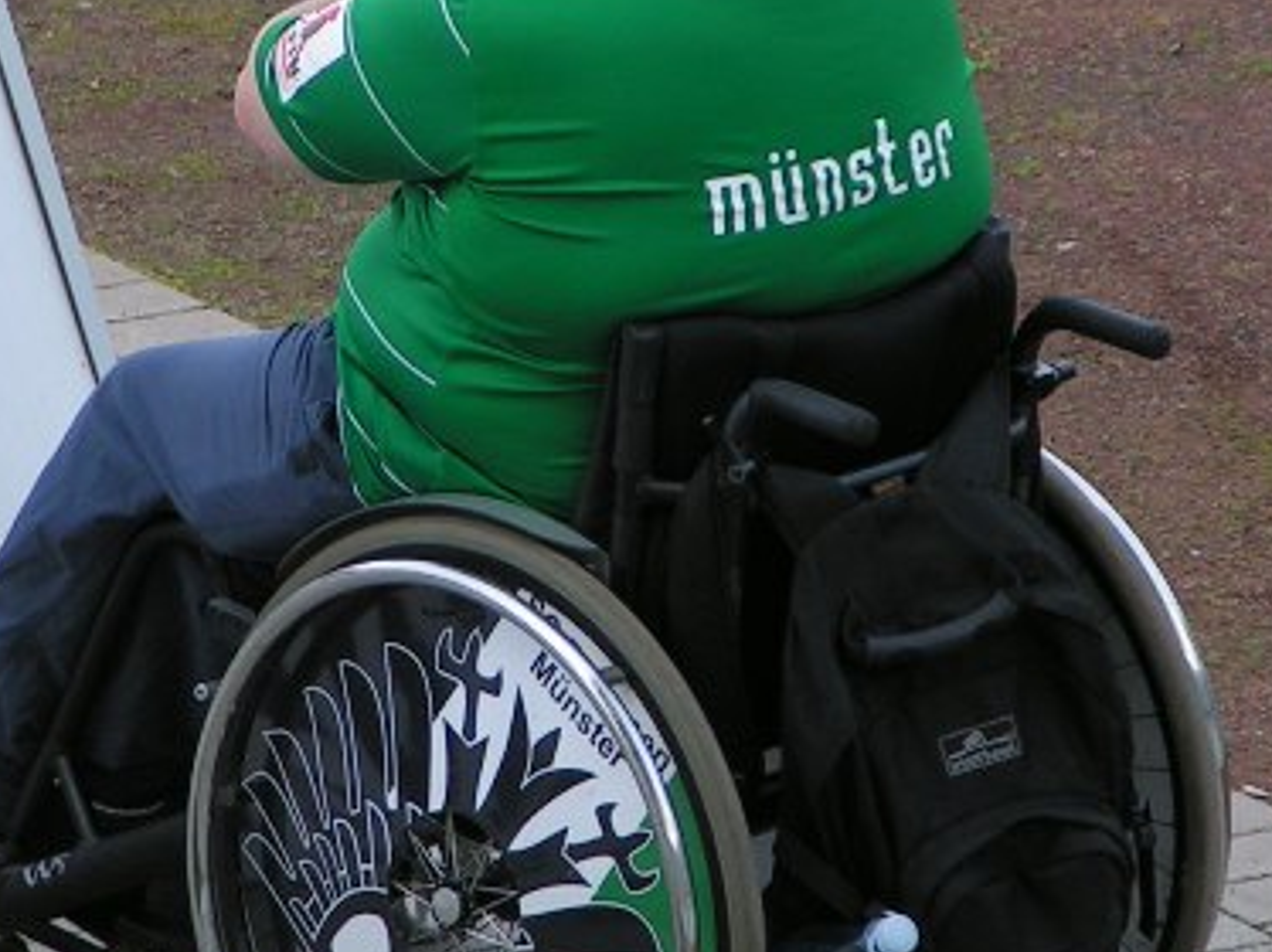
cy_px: 275
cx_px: 609
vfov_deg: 3.4
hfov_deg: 4.5
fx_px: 16195
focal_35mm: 441
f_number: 3.5
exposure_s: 1/250
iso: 50
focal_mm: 31.5
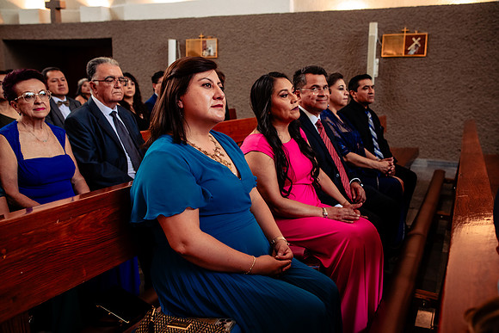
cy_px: 166
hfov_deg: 54.4
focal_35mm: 35
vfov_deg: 37.9
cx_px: 250
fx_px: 485
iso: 1600
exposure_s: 1/125
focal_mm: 35
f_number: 4.5
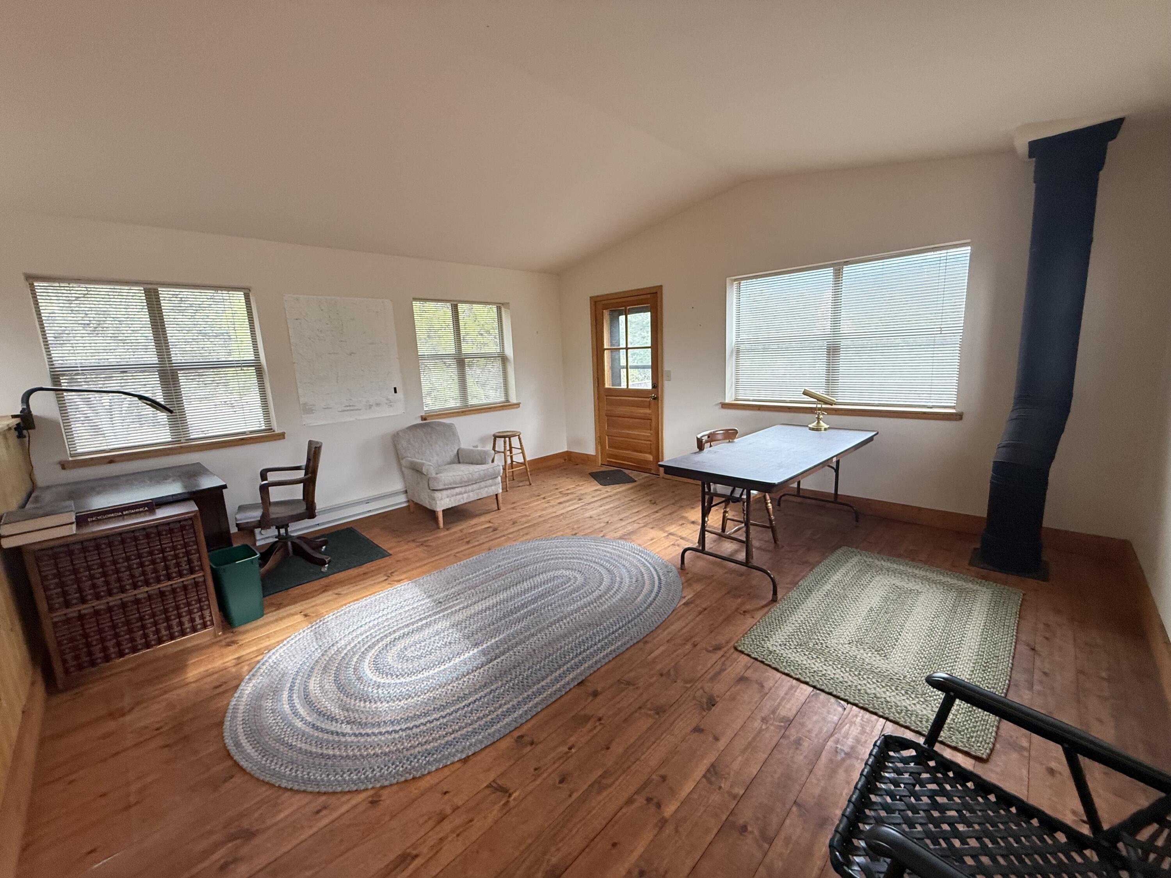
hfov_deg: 102.1
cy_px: 439
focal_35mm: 14
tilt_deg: -9.5
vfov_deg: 85.7
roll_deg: +2.6
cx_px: 586
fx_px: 474
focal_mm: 2.22
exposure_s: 1/120
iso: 250
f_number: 2.2
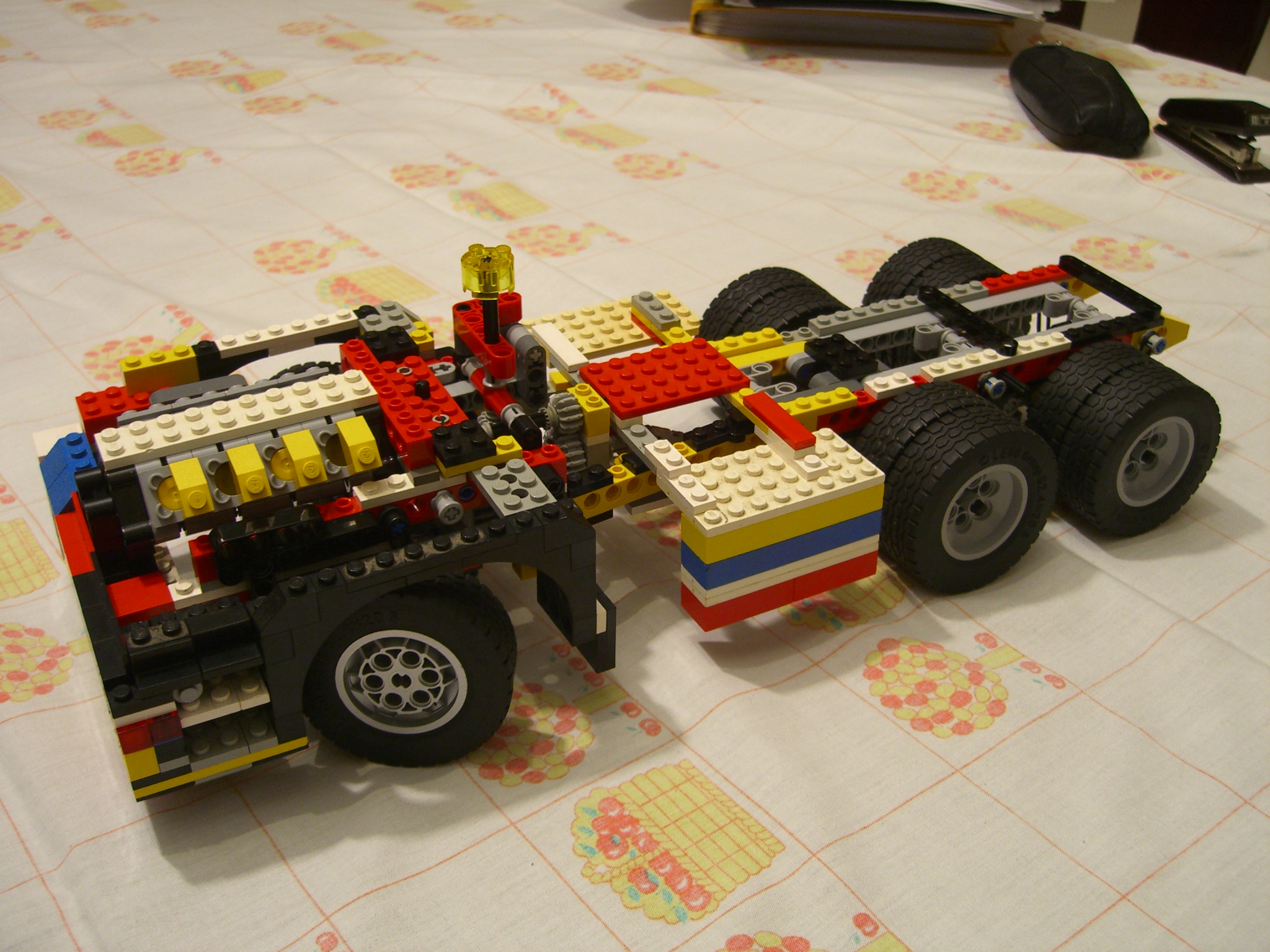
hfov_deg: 49.0
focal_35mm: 38
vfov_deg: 37.7
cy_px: 476
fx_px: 1394
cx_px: 635
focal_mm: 7.9
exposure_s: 1/13
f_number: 2.8
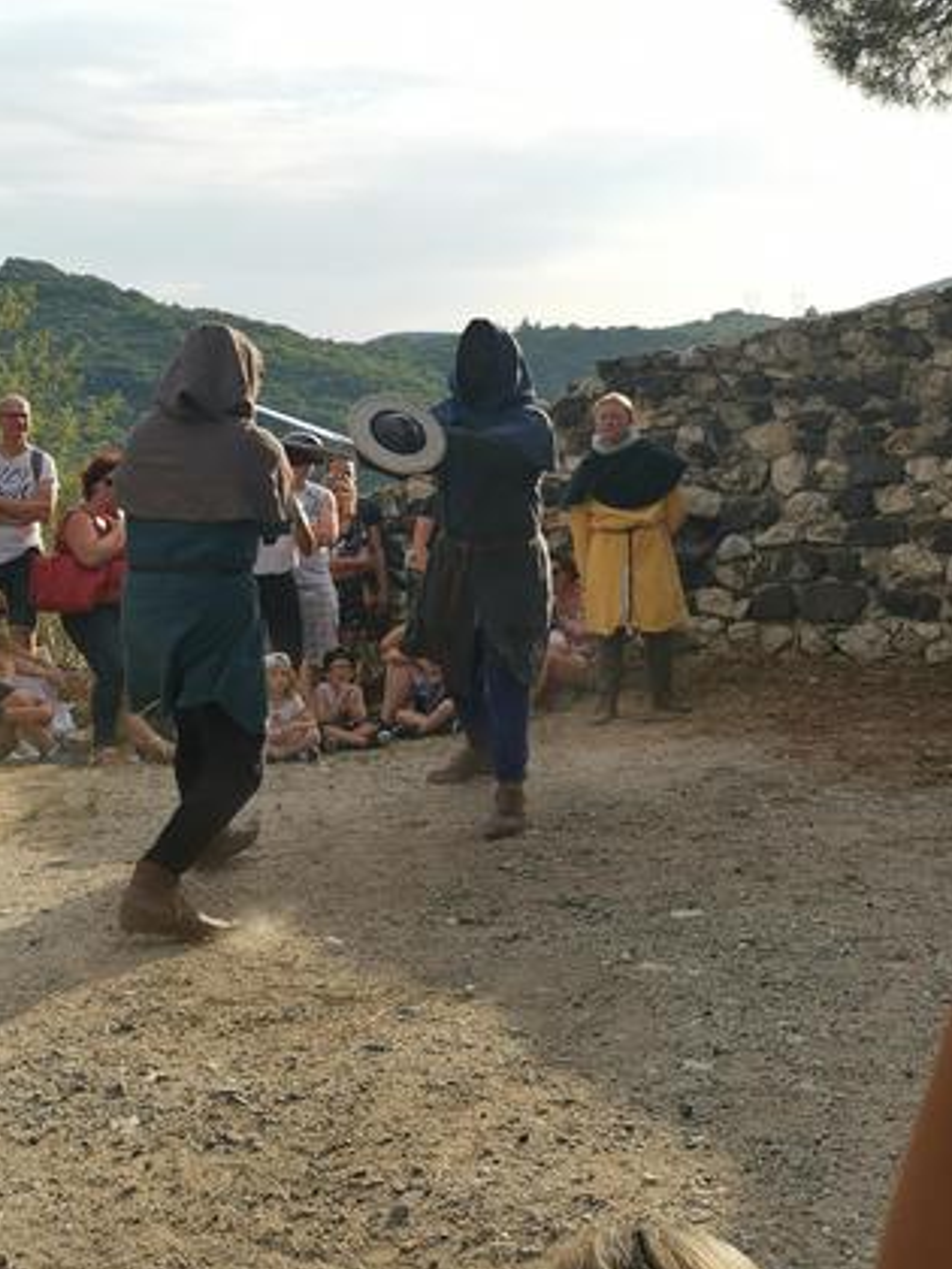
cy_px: 511
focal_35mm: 50
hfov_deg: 29.1
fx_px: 1833
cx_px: 429
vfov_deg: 38.0
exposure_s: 1/1325
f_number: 1.8
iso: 50
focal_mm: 4.75
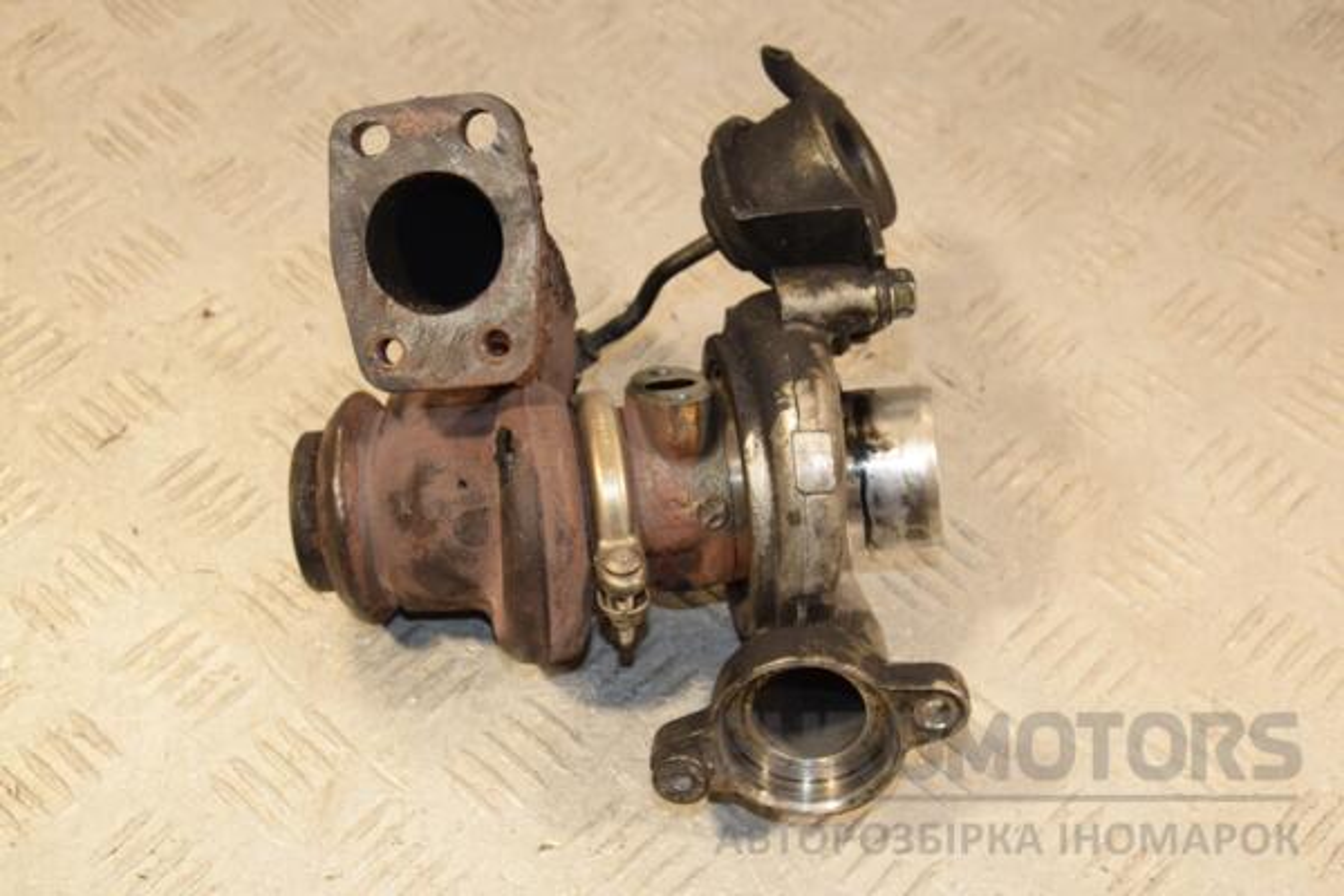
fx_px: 2352
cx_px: 672
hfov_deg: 31.9
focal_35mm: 63
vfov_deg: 21.6
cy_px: 448
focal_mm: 42
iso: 800
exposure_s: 1/200
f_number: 6.3
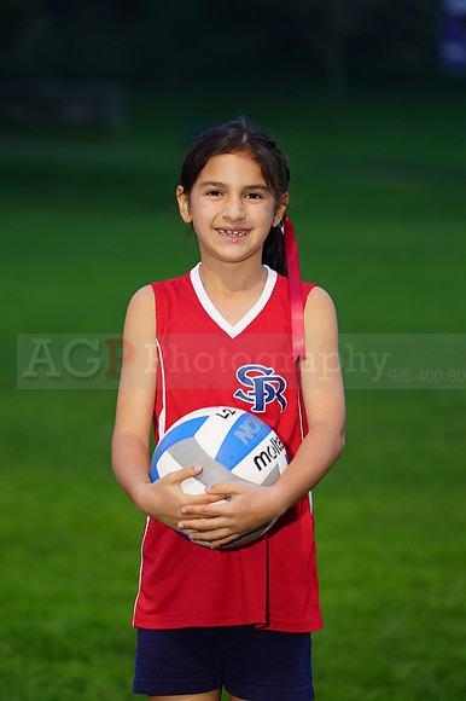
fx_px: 4121
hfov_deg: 6.5
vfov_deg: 9.7
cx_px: 233
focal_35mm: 212
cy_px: 350
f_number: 5.6
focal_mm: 212
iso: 320
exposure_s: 1/20
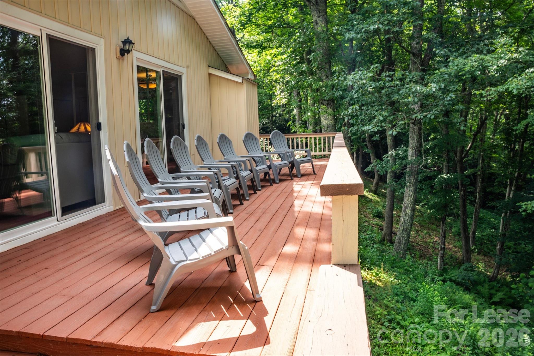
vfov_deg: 53.1
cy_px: 178
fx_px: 356
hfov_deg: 73.7
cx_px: 267
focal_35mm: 24
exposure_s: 1/30
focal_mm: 24
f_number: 14
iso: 250
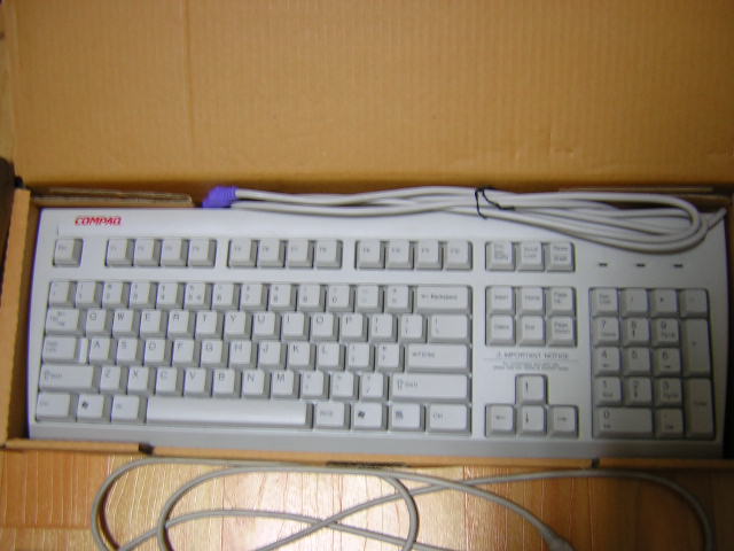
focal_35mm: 36
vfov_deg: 39.7
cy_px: 276
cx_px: 367
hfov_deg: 51.4
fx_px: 763
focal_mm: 4.7
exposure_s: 1/3.7
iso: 102
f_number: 2.6
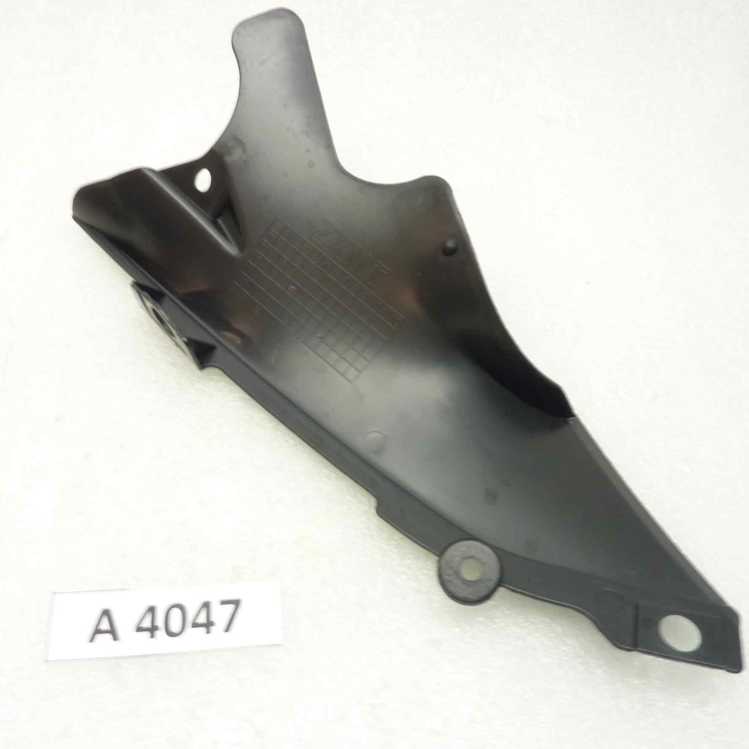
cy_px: 379
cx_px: 345
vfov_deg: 51.1
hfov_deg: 51.1
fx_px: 783
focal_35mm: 32
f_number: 3.3
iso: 80
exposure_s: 1/10
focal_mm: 4.1
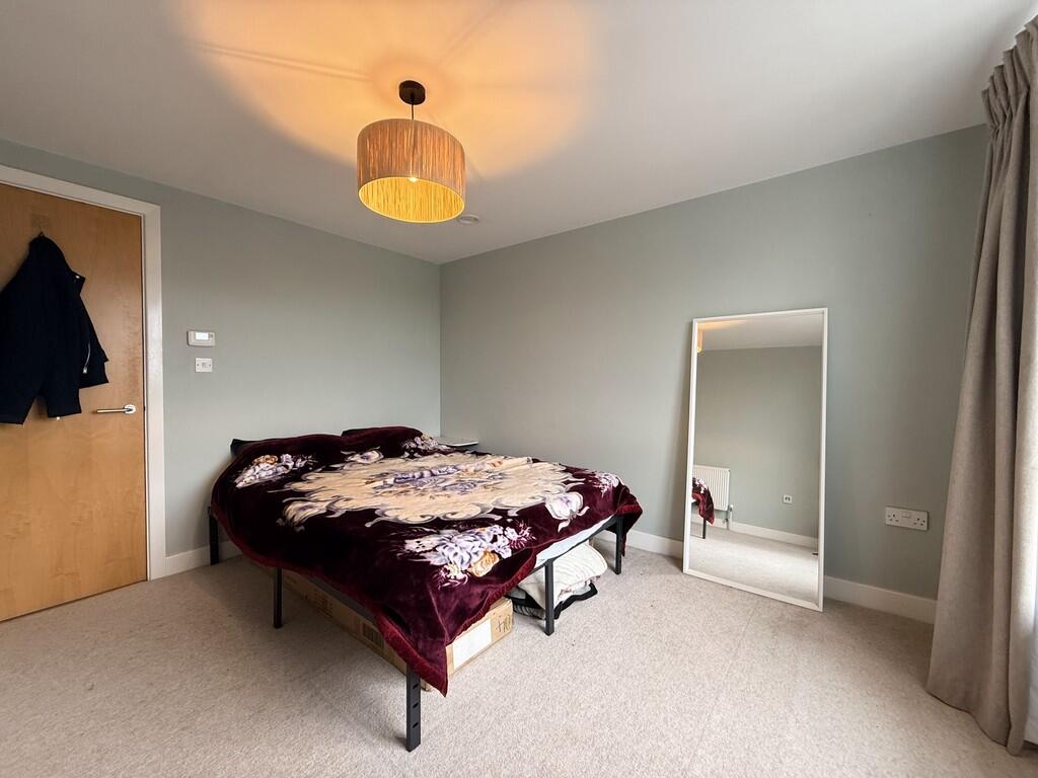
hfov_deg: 102.1
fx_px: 420
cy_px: 389
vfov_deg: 85.7
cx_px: 519
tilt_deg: -0.8
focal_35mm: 14
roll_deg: -0.6
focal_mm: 2.22
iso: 200
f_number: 2.2
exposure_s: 1/50
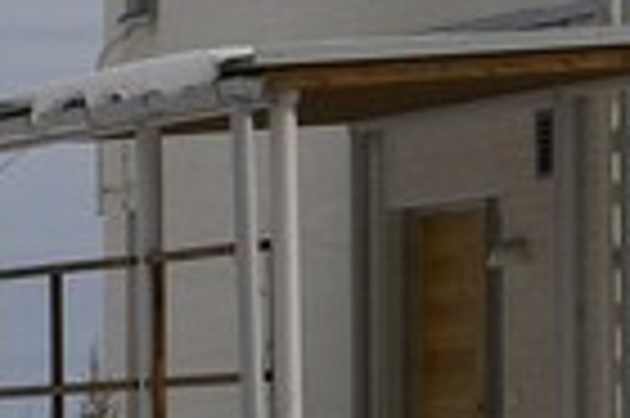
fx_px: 5069
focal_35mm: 290
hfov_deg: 6.9
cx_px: 1305
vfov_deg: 4.7
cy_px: 198
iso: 800
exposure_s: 1/1600
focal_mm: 36
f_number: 11
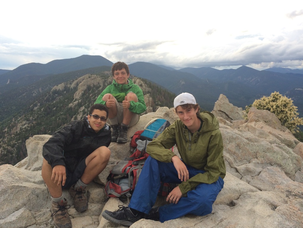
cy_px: 114
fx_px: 254
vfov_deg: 48.2
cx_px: 152
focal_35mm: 29
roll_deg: +0.7
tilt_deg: -10.0
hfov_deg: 61.7
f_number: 2.2
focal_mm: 4.15
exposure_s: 1/172
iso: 32
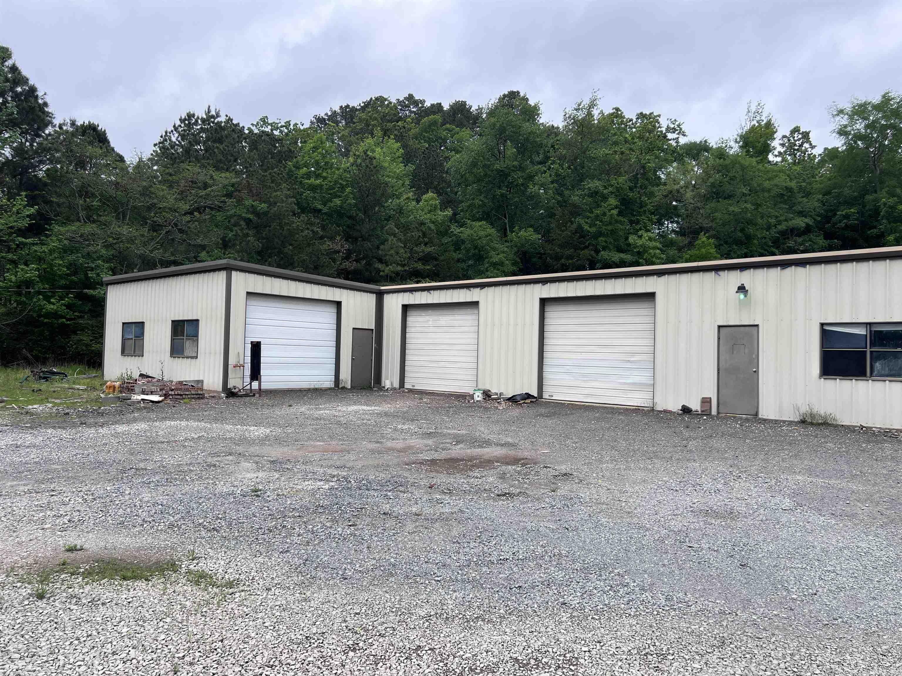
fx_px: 677
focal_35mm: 26
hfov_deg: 67.3
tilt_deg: +2.8
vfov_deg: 53.1
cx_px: 451
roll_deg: -1.8
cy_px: 338
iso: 50
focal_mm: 5.7
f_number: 1.5
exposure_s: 1/2045
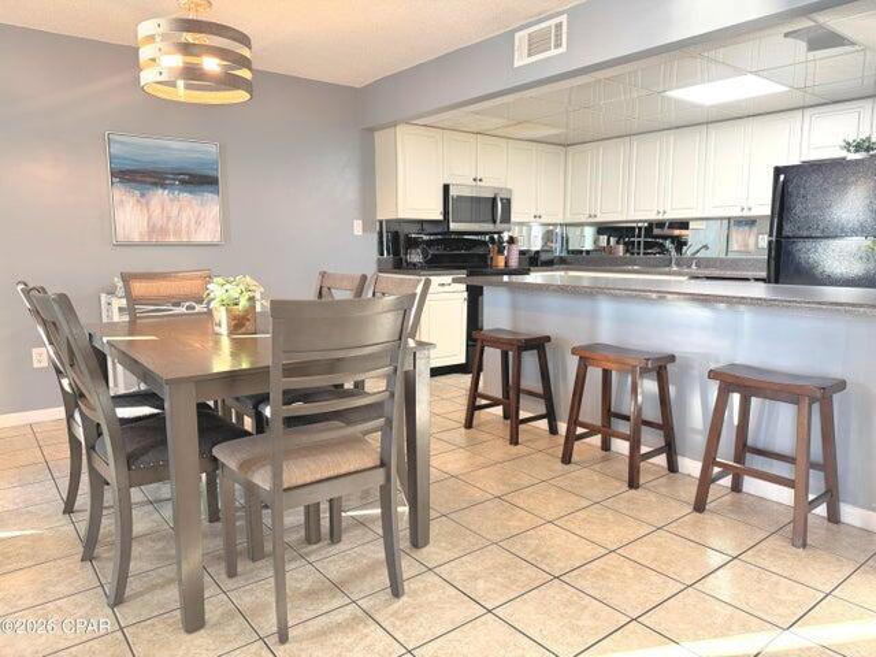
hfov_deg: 71.6
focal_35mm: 24
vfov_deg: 56.8
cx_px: 438
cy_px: 328
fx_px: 607
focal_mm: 6.76
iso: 160
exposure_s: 1/60
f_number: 1.78
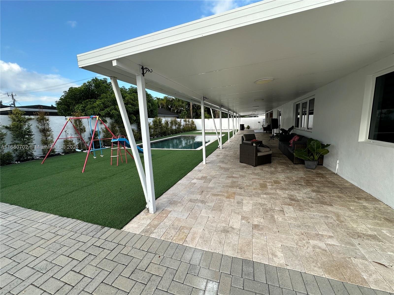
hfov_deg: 102.1
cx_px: 197
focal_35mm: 14
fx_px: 159
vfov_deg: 85.7
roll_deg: +4.1
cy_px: 148
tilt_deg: -10.8
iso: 40
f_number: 2.2
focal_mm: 2.22
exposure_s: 1/572
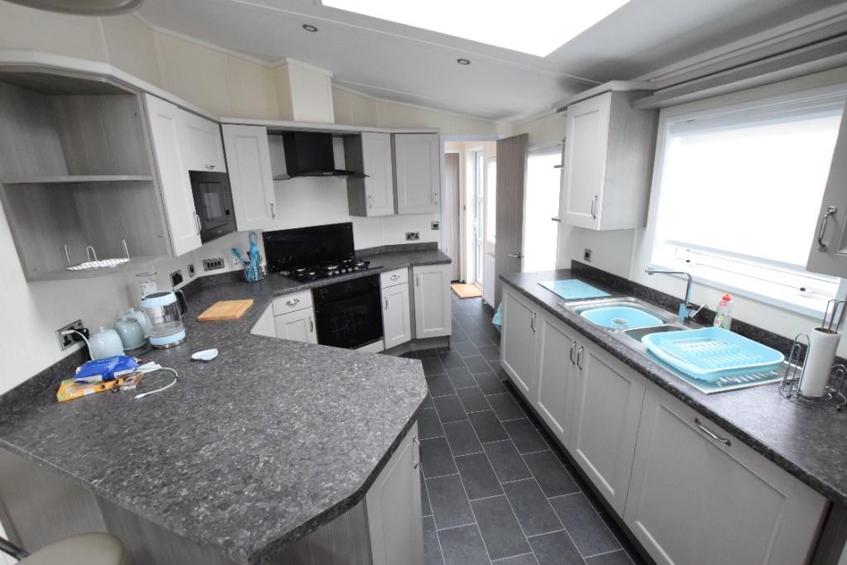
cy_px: 282
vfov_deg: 77.3
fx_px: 353
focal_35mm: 15
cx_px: 424
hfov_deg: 100.4
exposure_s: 1/160
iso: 3200
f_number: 6.3
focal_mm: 10
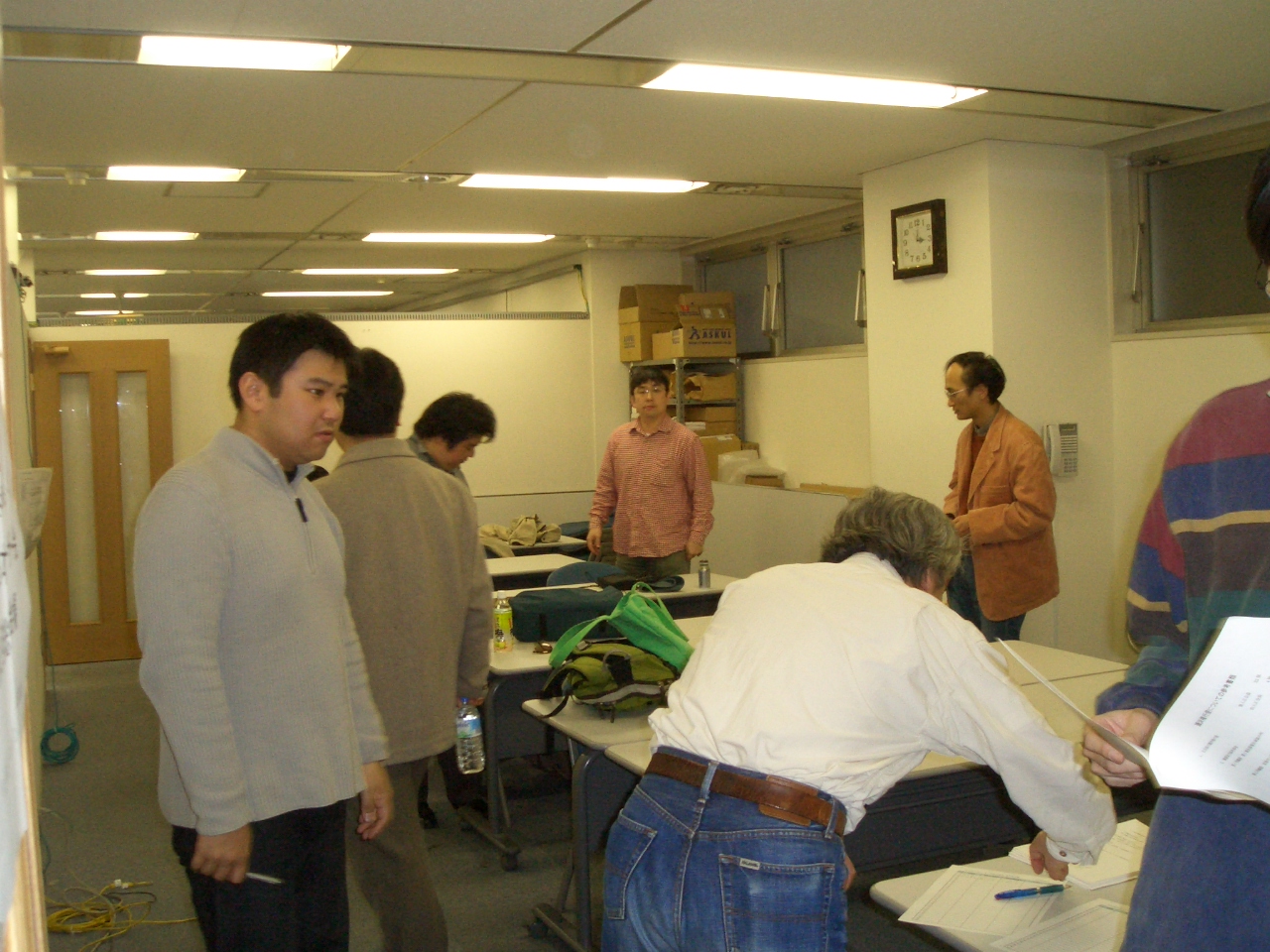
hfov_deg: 51.4
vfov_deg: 39.7
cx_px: 635
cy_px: 476
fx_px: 1321
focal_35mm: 36
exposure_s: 1/40
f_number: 4
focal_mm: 4.8
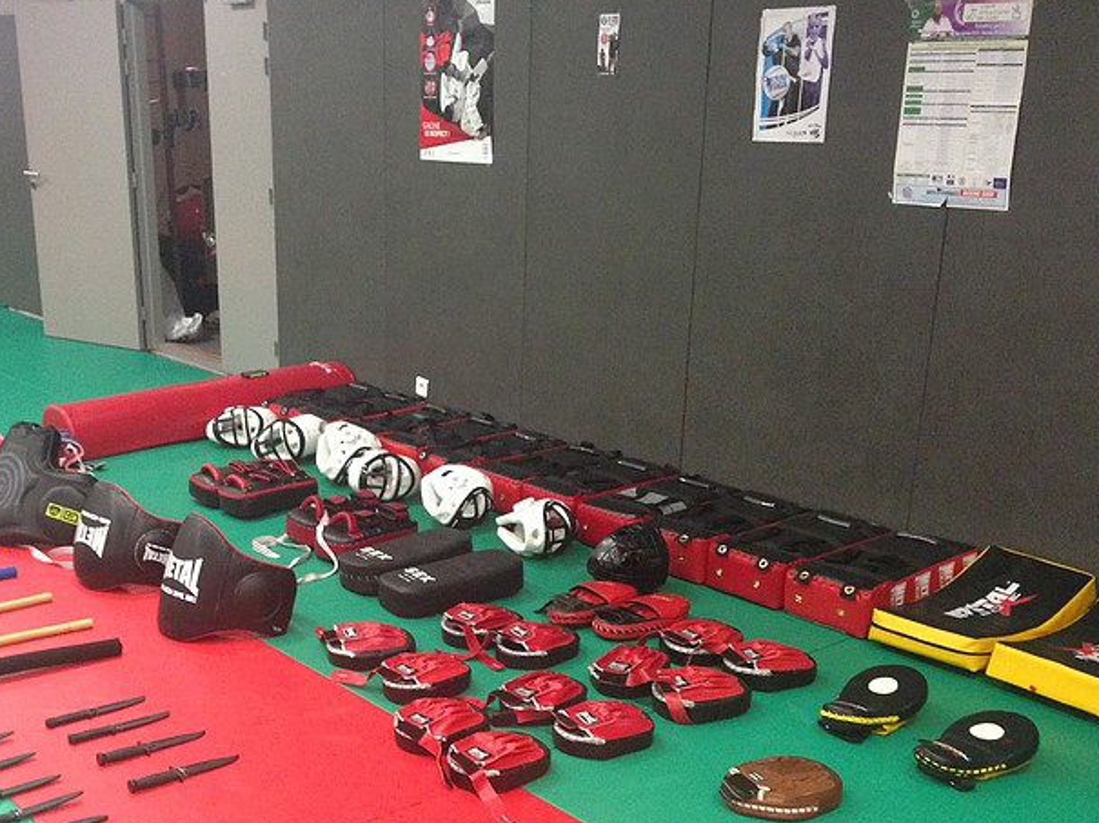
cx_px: 401
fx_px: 1460
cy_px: 561
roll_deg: +0.4
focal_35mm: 46
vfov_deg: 31.2
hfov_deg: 40.9
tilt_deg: -18.4
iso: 250
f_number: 2.4
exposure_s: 1/20
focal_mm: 4.12
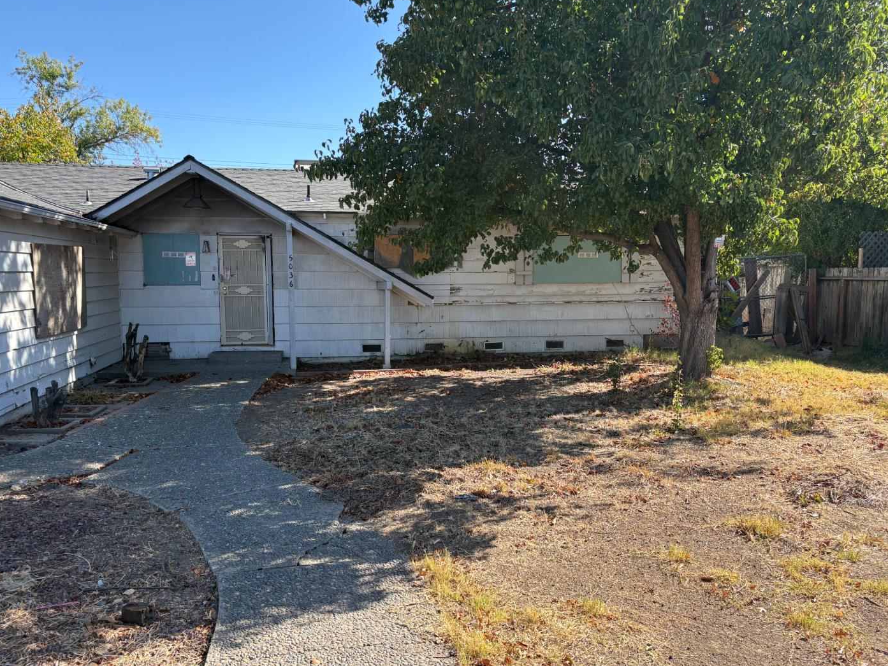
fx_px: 718
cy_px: 339
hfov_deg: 63.4
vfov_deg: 49.7
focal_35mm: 28
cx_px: 413
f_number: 1.6
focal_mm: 5.96
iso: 50
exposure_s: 1/1263
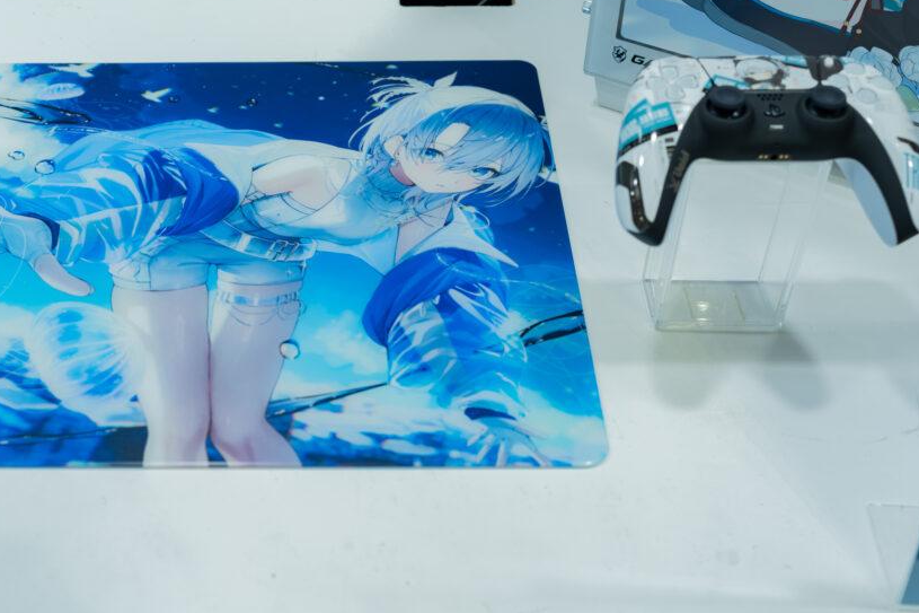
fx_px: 1123
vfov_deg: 30.5
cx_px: 348
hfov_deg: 44.2
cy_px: 278
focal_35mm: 44
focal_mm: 35
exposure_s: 1/100
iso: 400
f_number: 4
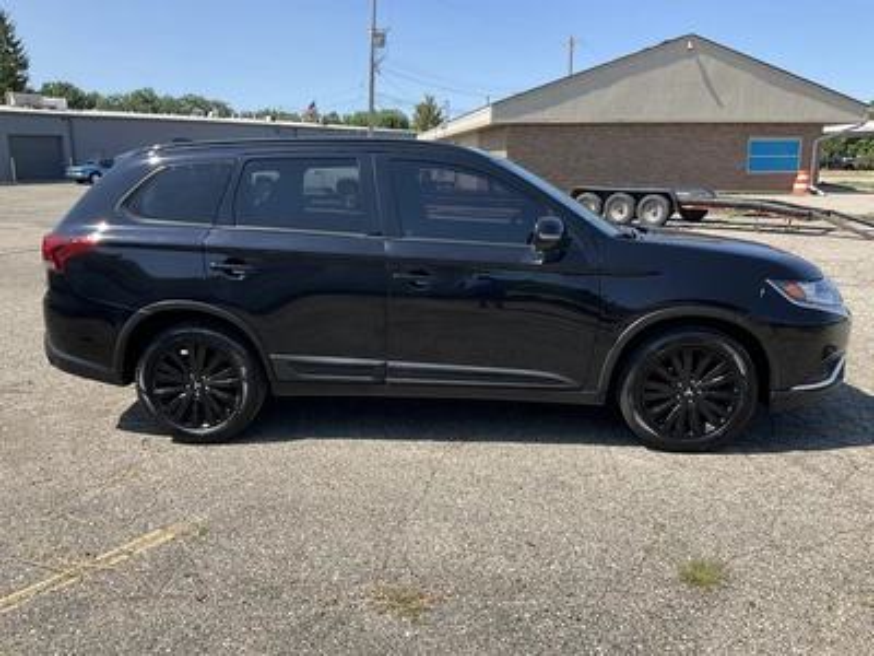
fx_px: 732
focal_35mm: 29
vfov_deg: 48.2
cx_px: 437
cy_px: 328
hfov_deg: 61.7
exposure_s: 1/1250
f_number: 1.8
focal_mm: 3
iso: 25
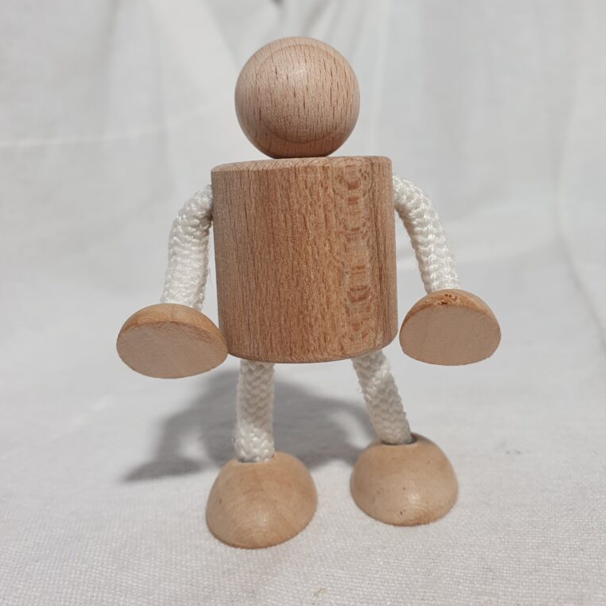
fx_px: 614
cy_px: 252
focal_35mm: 31
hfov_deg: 52.5
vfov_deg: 52.3
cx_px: 305
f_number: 2.4
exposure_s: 1/100
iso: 64
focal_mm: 4.32
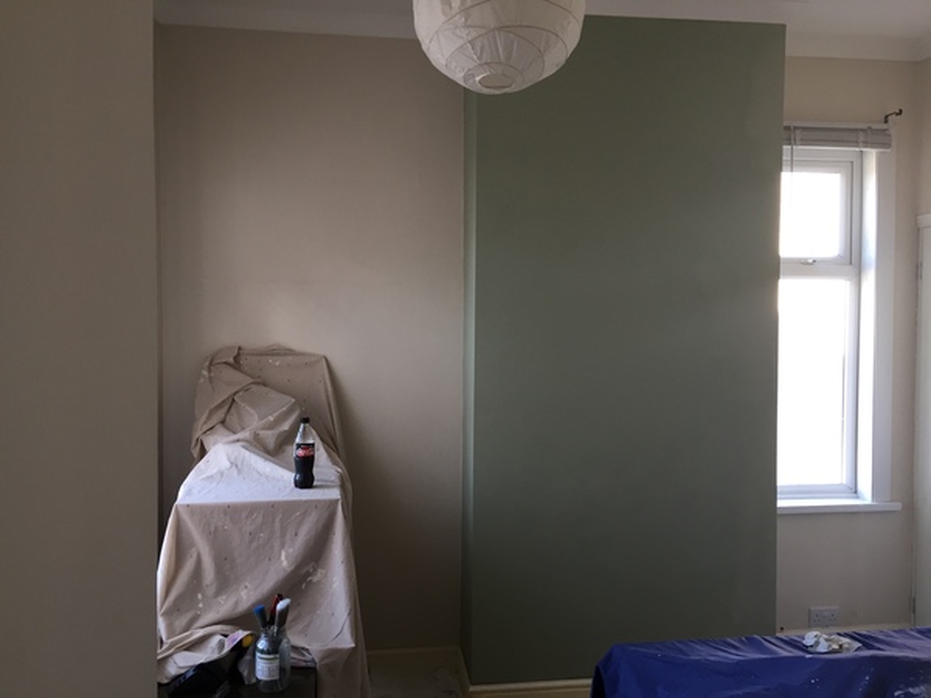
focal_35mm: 29
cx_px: 466
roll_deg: -0.6
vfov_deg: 48.2
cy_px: 349
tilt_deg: -1.2
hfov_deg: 61.7
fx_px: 780
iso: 32
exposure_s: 1/33
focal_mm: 4.15
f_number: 2.2
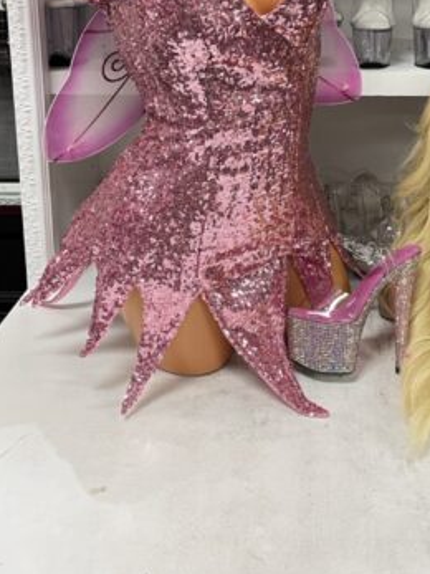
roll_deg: +0.2
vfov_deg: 39.7
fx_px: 746
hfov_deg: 31.9
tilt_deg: -11.7
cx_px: 286
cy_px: 84
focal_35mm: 45
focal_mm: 5.1
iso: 160
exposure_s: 1/60
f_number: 1.6
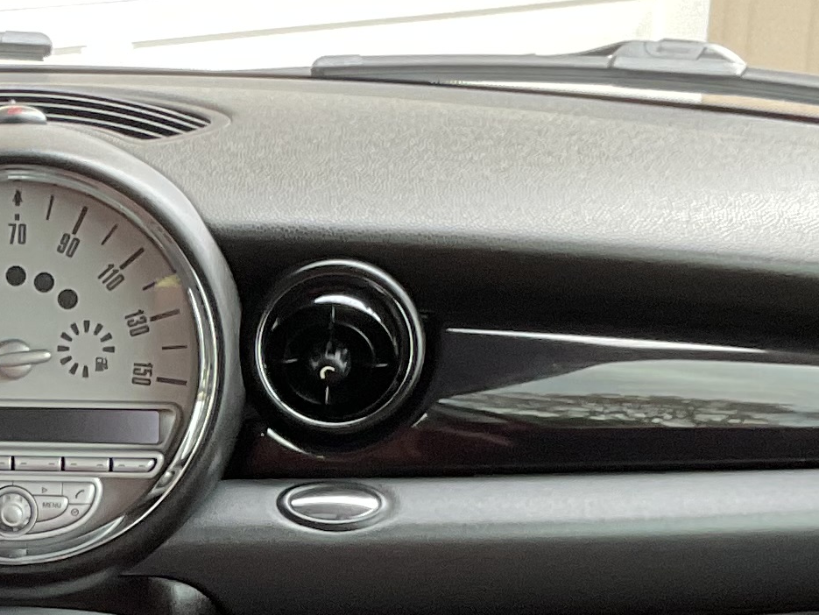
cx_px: -132
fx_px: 2959
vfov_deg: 11.8
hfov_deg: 15.3
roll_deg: +1.6
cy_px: 580
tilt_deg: -16.6
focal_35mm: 125
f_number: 1.8
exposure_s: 1/122
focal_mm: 3
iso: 50
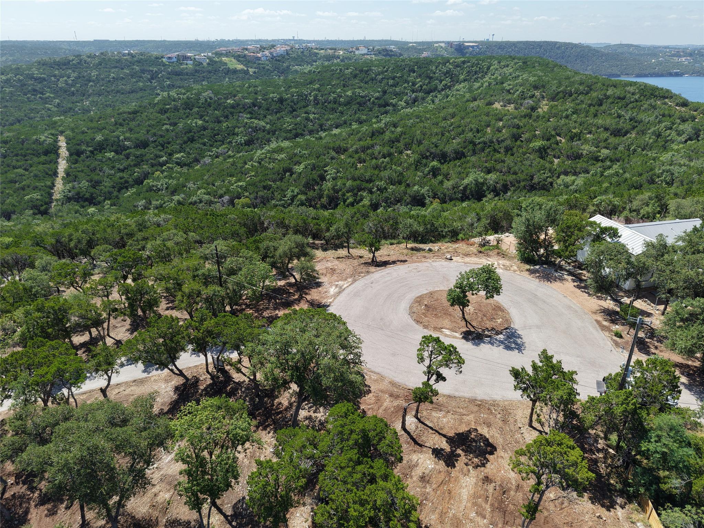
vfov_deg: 56.8
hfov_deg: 71.6
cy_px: 264
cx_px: 352
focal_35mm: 24
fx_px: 488
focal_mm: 8.67
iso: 280
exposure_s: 1/4000
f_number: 1.8
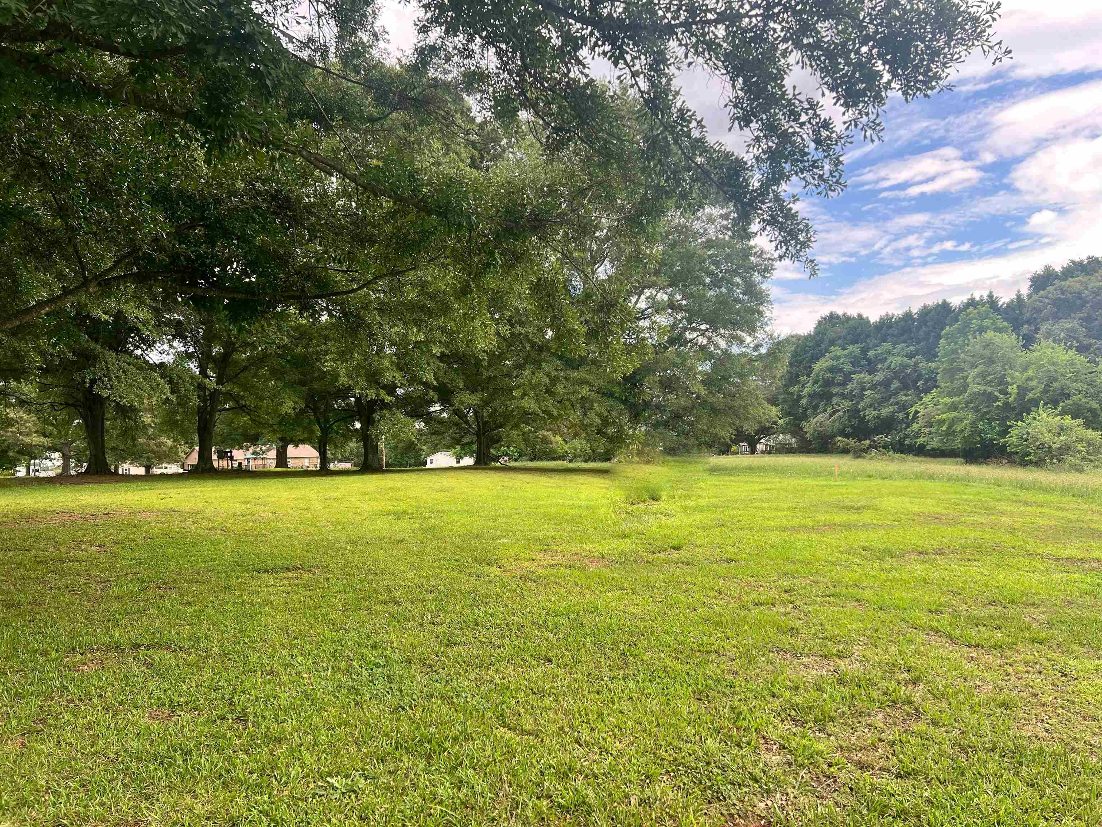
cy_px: 414
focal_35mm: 26
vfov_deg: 53.1
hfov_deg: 67.3
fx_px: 828
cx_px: 551
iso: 50
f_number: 1.5
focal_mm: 5.7
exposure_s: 1/650
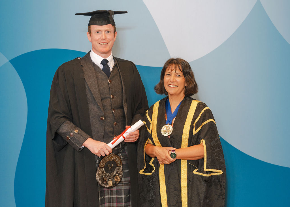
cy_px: 104
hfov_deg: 33.4
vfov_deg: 24.1
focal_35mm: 59
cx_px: 152
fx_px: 484
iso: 500
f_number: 3.5
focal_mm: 50
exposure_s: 1/125
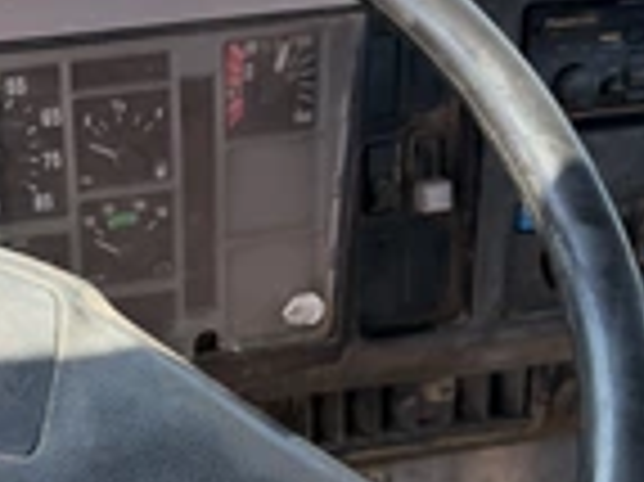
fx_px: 1245
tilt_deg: -36.4
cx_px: -18
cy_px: 293
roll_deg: +1.4
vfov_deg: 21.9
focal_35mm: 67
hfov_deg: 27.2
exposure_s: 1/805
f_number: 1.78
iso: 100
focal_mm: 6.76
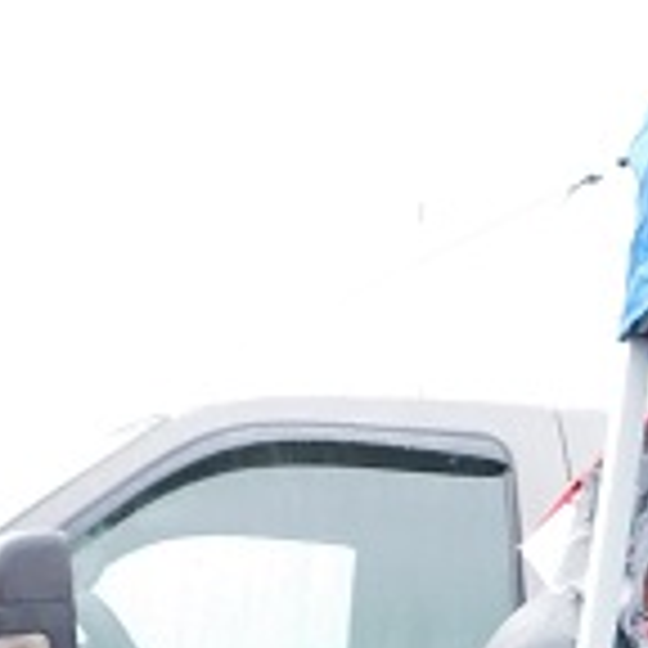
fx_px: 2076
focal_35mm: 98
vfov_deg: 16.8
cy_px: 826
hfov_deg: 17.2
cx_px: 716
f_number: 3
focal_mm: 4
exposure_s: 1/30
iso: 160
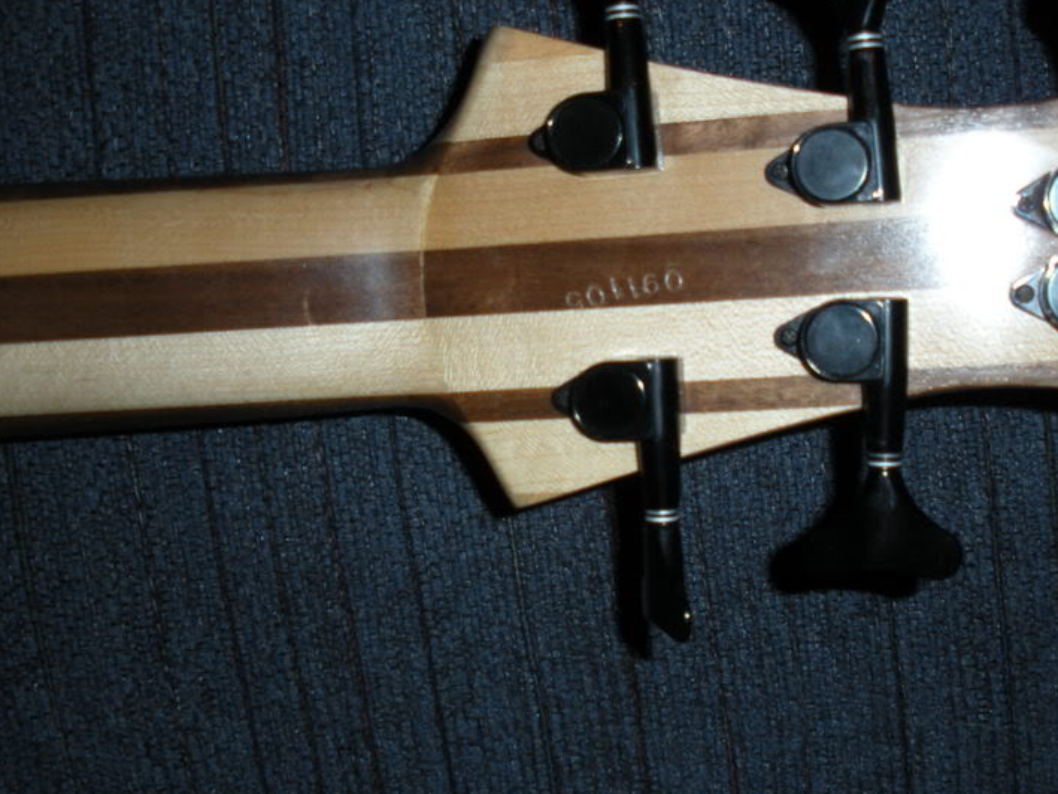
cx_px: 634
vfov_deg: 28.0
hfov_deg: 36.7
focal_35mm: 52
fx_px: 1590
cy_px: 327
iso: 64
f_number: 3.5
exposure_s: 1/60
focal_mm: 6.3
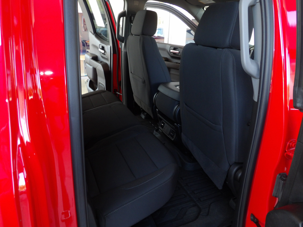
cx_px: 152
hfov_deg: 71.6
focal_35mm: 24
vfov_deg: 56.8
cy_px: 114
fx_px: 210
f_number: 3.2
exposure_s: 1/32
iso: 200
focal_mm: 4.3
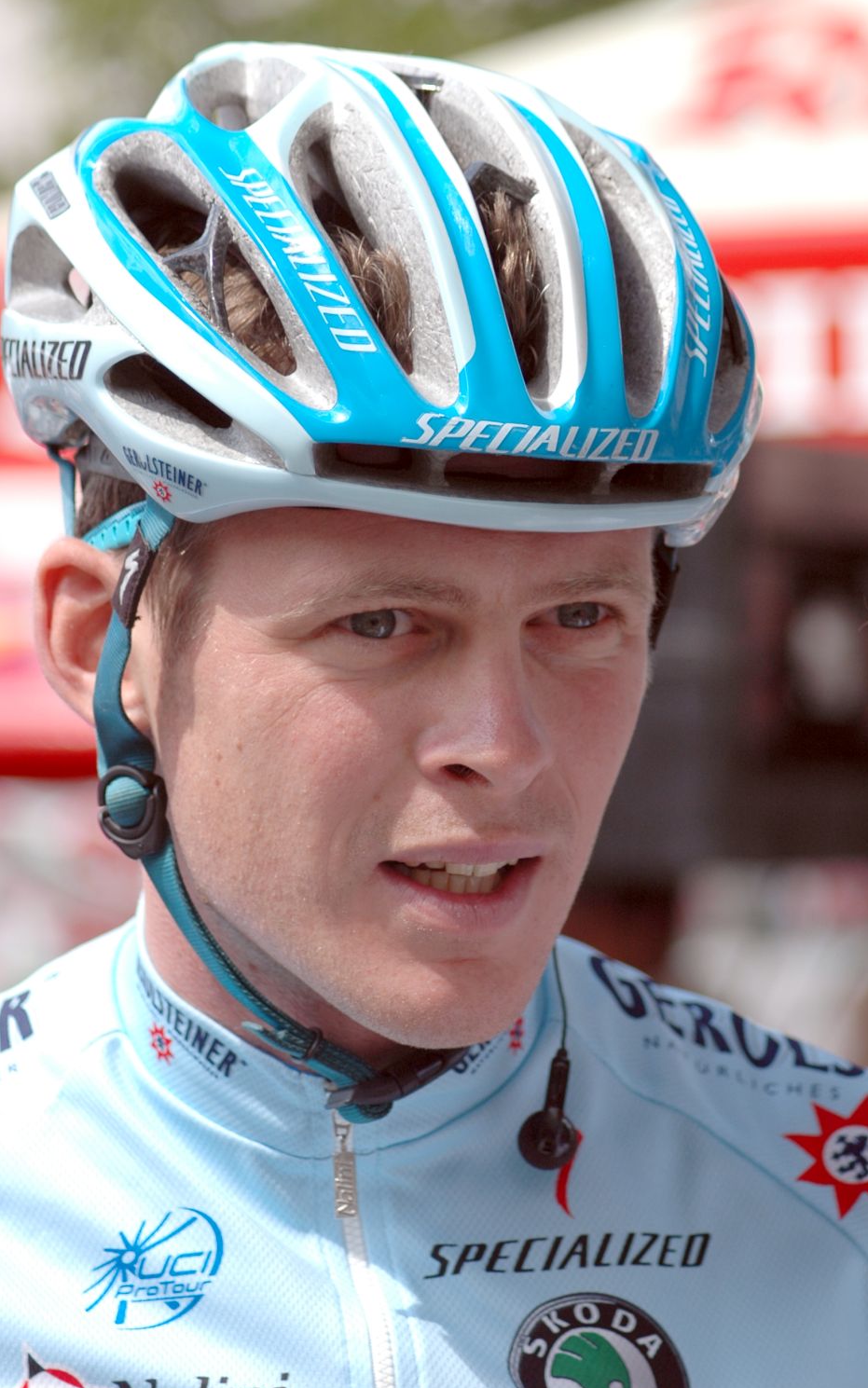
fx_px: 5827
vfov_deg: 13.6
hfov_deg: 8.5
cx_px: 435
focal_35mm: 154
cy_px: 695
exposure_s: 1/500
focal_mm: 100
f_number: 5.6
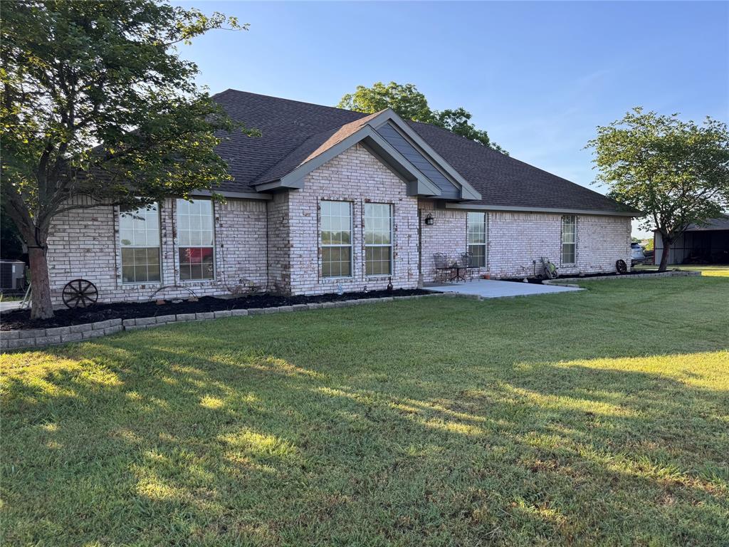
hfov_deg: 71.6
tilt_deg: -3.6
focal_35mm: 24
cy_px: 274
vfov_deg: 56.8
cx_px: 364
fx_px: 505
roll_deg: +0.4
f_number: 1.78
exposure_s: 1/888
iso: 80
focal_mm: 6.76
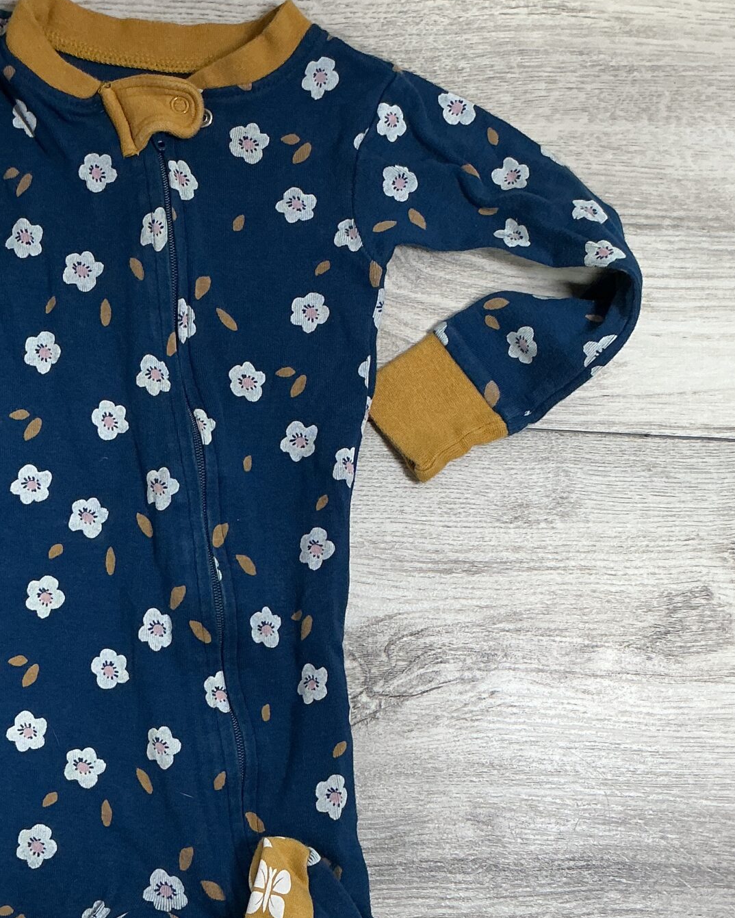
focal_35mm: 54
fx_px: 1468
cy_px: 587
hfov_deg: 28.0
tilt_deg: -83.7
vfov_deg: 34.5
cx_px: 285
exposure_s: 1/50
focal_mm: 3
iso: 64
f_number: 1.8
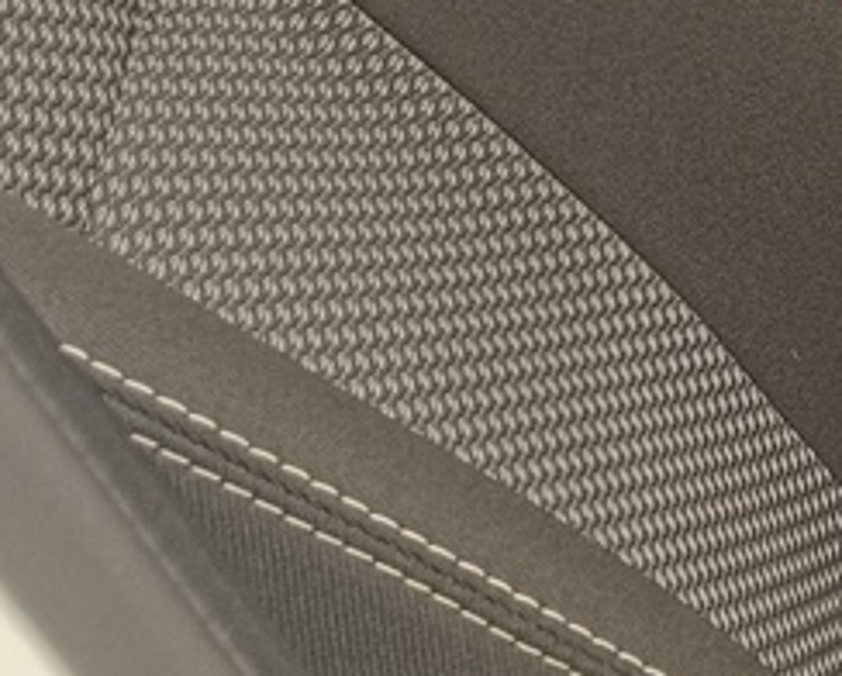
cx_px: 2077
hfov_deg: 11.4
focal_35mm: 138
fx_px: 3444
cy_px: 272
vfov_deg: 11.2
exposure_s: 1/50.1
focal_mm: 5.59
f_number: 1.88
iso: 562
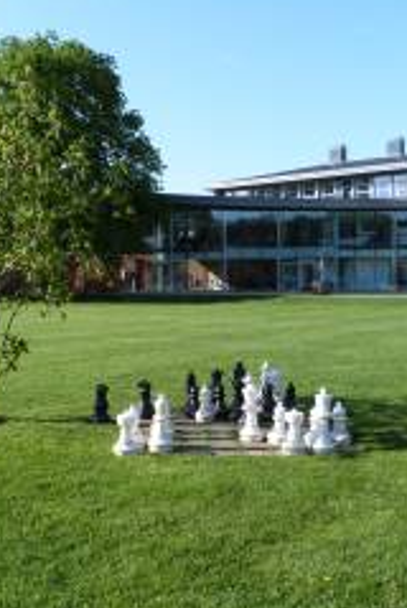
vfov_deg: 50.6
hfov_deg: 35.1
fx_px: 643
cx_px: 209
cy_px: 300
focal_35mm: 38
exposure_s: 1/250
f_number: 5
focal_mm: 4.5
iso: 100
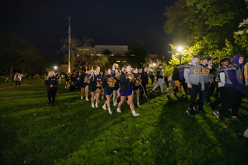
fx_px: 117
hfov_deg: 93.3
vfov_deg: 70.5
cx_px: 124
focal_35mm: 17
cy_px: 82
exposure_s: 1/40
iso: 6400
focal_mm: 17
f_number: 3.2
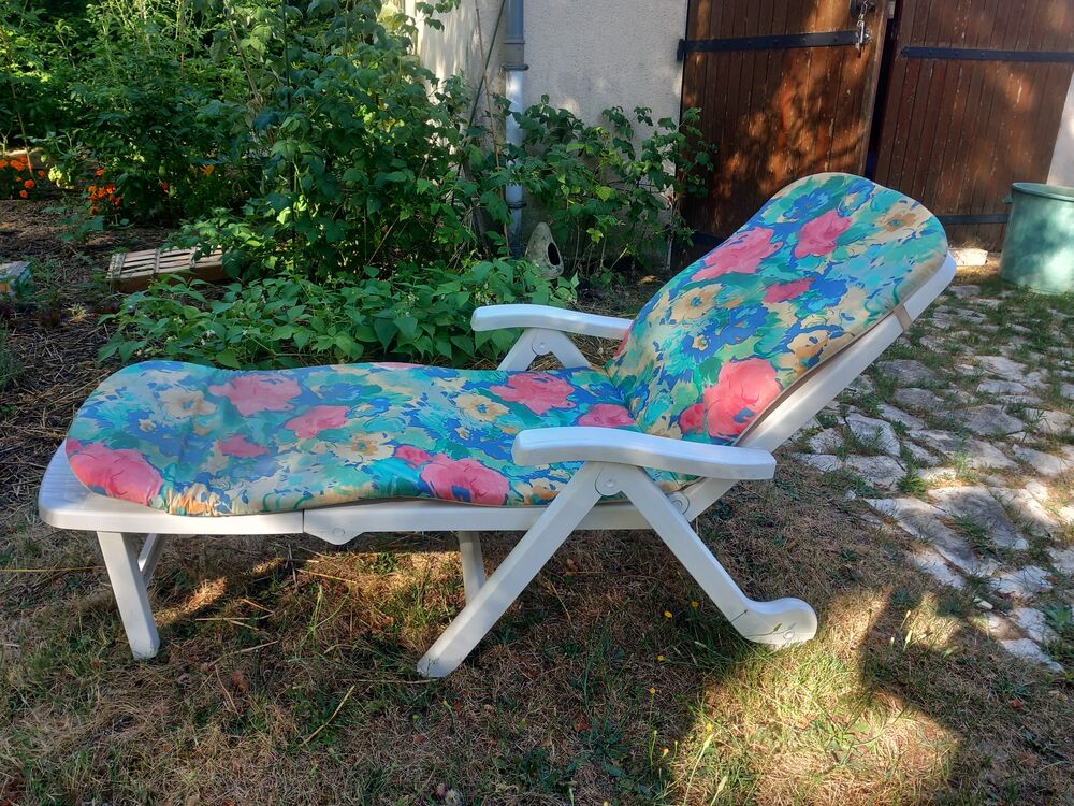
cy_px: 403
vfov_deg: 51.4
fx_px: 838
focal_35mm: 27
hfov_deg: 65.3
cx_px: 537
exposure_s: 1/50
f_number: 1.8
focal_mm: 4
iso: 25
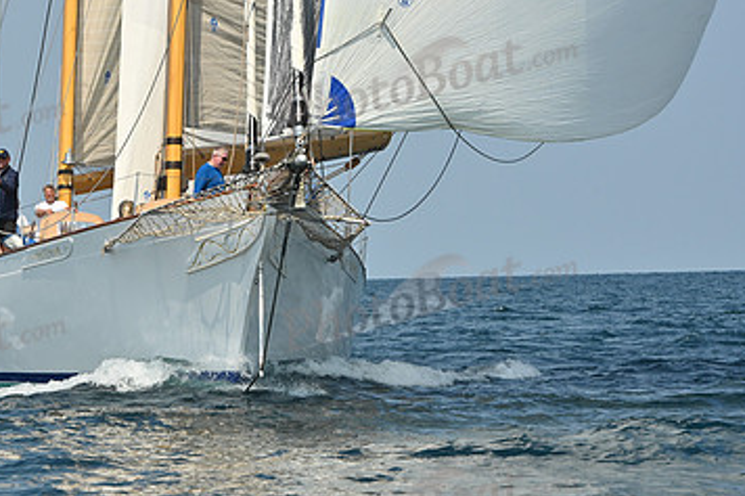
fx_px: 5398
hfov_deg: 7.9
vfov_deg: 5.3
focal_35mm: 261
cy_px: 219
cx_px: 176
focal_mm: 160
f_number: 10
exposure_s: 1/1000
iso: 320
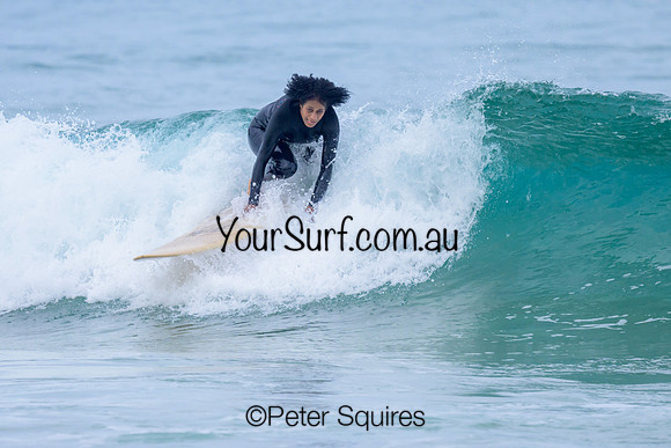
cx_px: 352
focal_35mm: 1099
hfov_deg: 1.9
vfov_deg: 1.3
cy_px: 199
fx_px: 20491
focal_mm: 800
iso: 720
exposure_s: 1/2000
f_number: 6.3
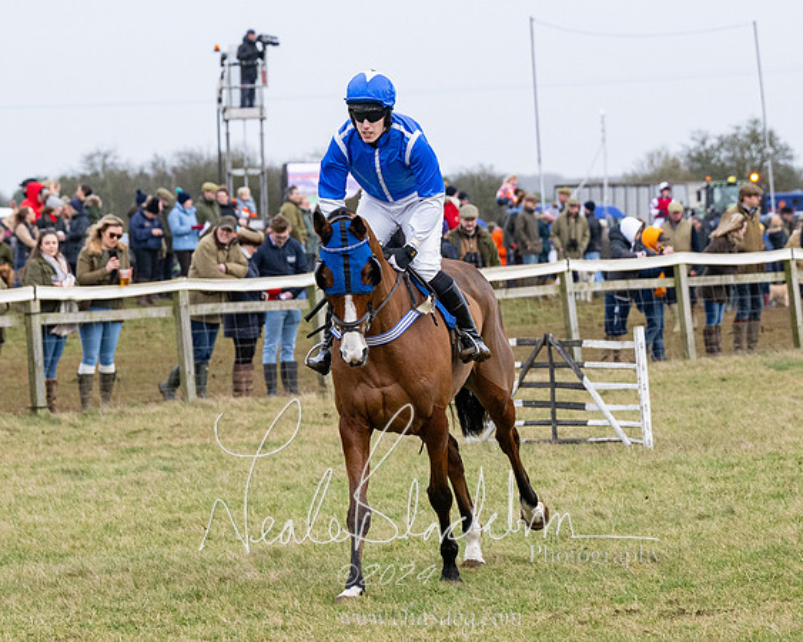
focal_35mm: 212
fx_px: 5048
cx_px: 348
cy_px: 321
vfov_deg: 7.3
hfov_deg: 9.1
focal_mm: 89
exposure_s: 1/1600
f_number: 4
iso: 800
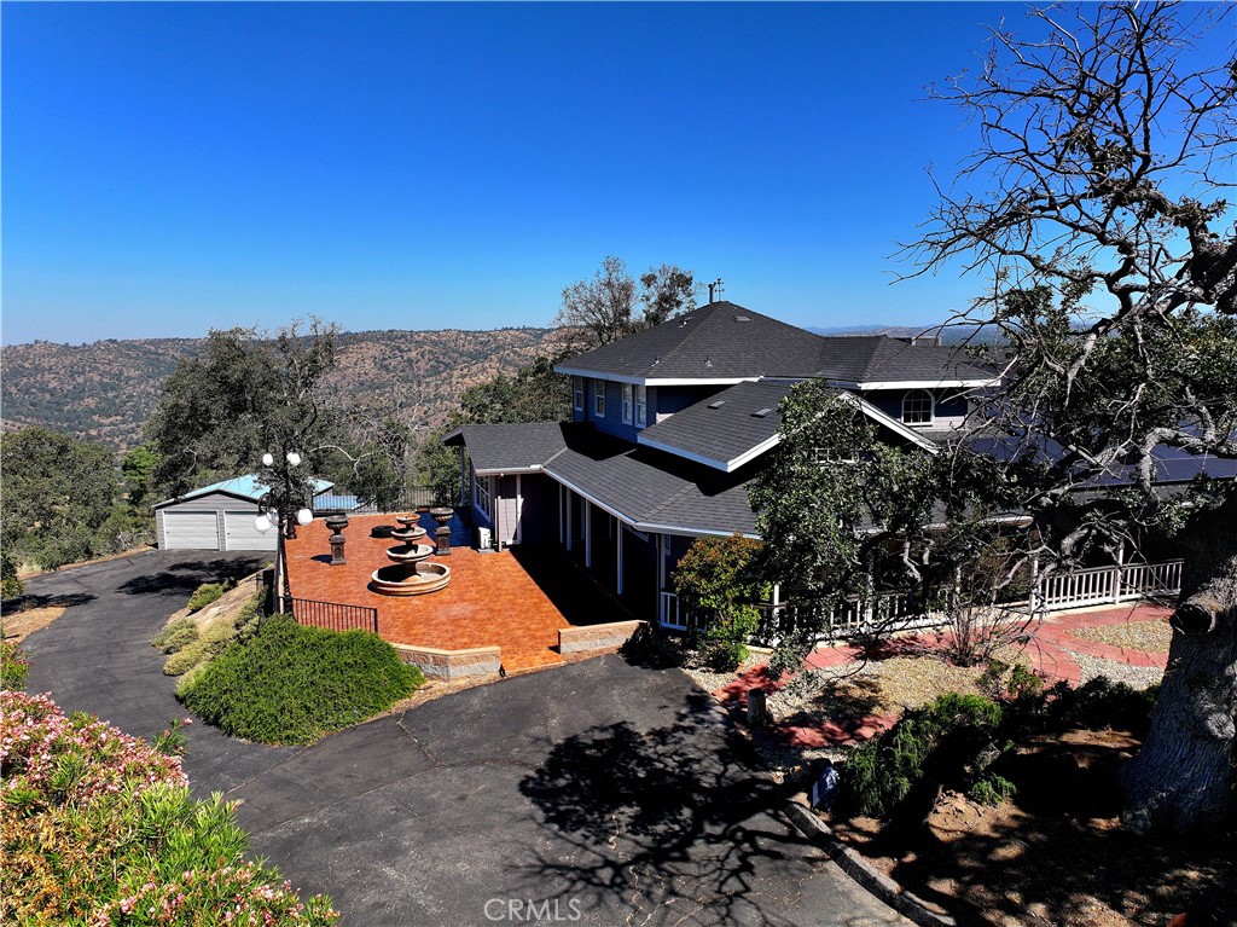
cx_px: 618
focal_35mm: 24
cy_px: 464
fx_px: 857
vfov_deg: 56.8
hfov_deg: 71.6
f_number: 2.8
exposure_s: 1/200
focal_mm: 12.29
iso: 100
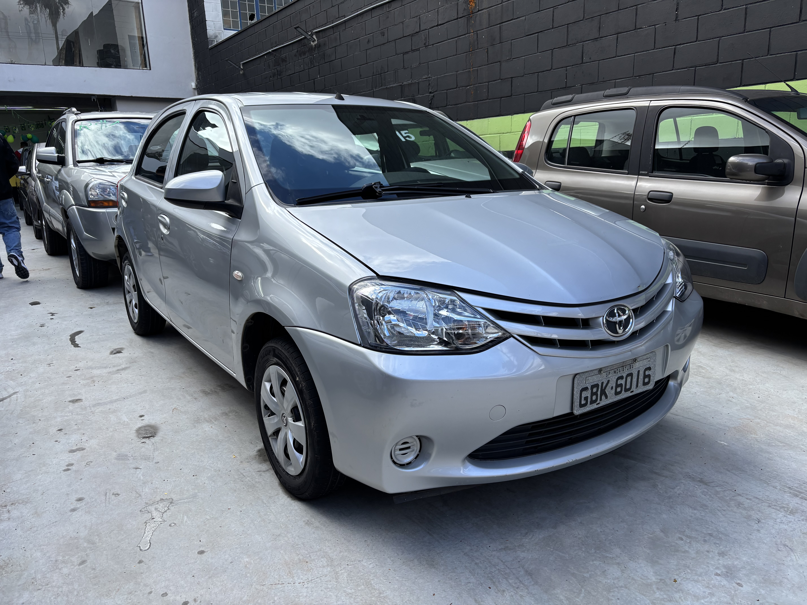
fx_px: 606
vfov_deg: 53.1
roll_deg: +2.0
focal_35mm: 26
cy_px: 302
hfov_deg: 67.3
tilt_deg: -12.2
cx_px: 404
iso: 50
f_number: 1.6
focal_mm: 5.96
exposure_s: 1/927
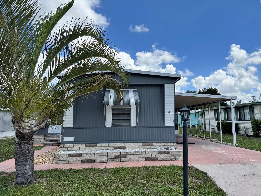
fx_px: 181
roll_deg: +0.3
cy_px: 98
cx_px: 130
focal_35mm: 24
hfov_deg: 71.6
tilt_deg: +6.5
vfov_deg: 56.8
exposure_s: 1/4310
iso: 80
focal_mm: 6.76
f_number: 1.78
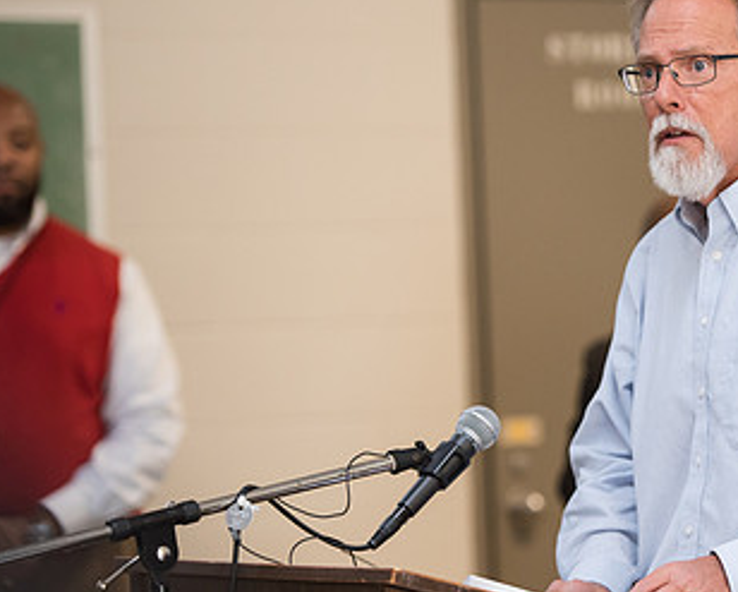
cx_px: 625
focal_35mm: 212
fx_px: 4635
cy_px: 298
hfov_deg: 9.1
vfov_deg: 7.3
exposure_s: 1/200
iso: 2000
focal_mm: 120
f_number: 3.2
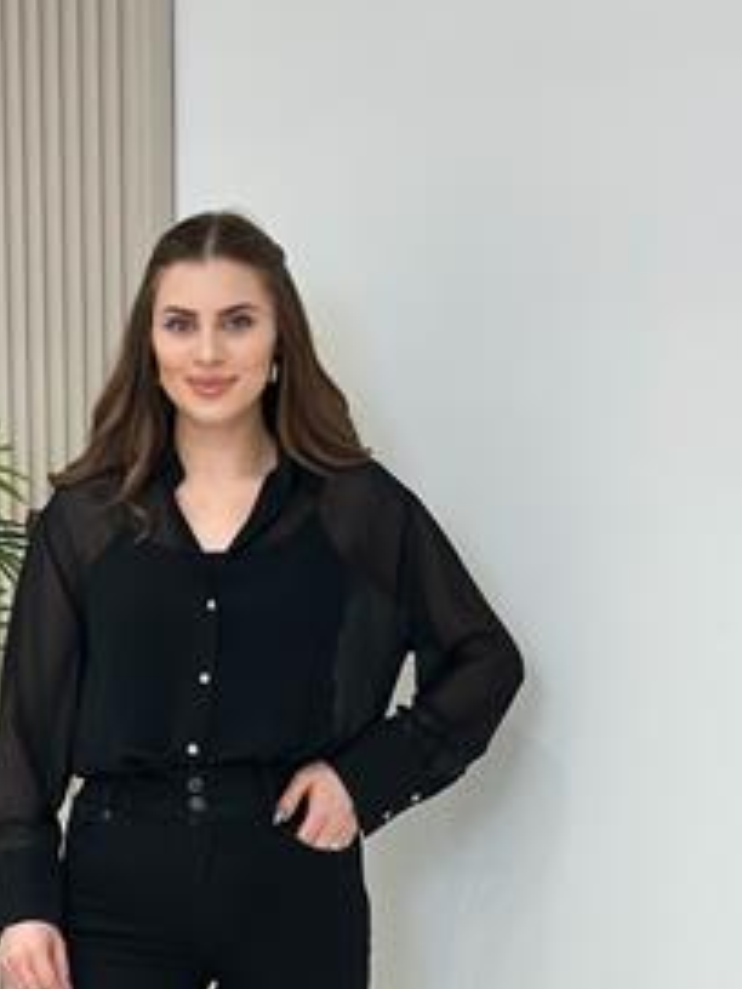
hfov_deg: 15.7
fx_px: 2687
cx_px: 193
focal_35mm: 94
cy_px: 776
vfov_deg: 20.7
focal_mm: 6.86
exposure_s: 1/141
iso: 80
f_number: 1.78
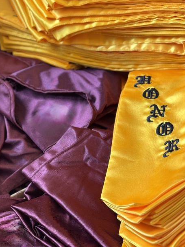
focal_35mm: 81
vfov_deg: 23.7
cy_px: 204
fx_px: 577
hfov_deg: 18.2
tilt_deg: -54.3
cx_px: 81
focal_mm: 6.76
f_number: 1.78
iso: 80
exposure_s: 1/121
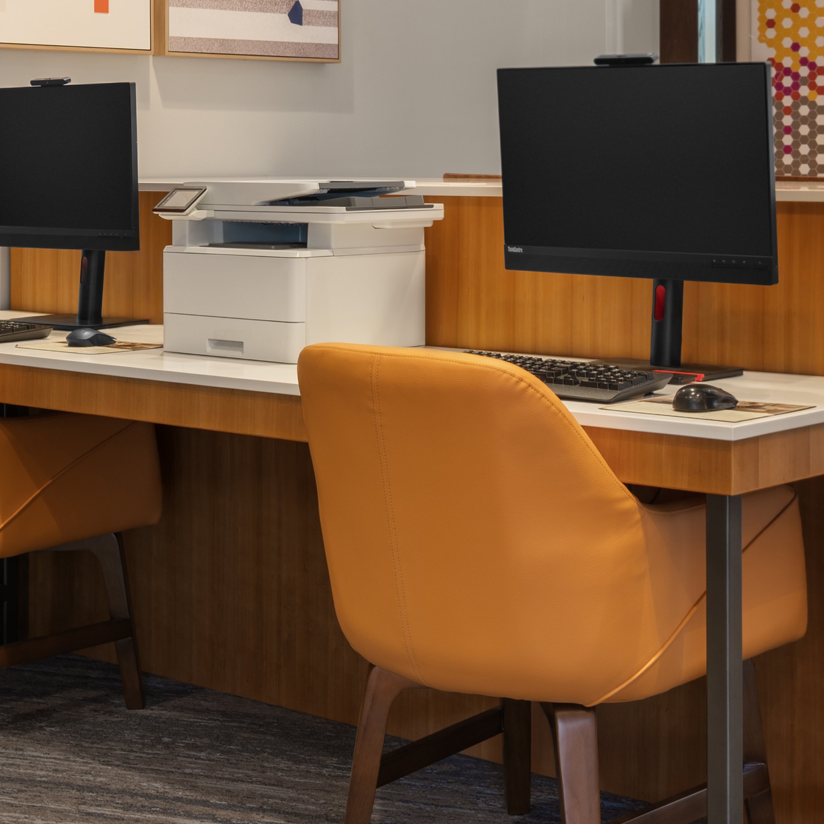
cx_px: 451
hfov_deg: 24.6
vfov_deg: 24.2
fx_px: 1885
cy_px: 155
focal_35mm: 70
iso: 100
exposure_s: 1/20
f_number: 10
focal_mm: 30
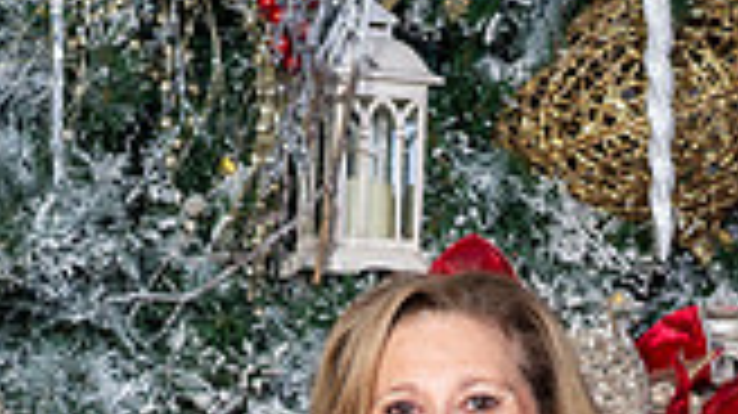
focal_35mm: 244
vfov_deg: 4.8
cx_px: 344
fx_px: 4772
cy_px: 981
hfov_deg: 8.8
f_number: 8
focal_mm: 85
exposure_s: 1/125
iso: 400
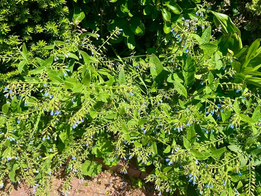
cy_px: 98
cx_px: 130
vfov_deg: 53.1
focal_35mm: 26
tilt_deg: -50.8
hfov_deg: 67.3
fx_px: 196
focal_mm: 4.2
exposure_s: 1/1575
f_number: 1.6
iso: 32
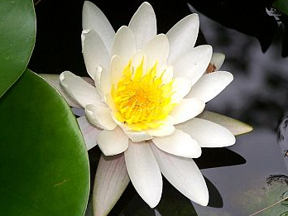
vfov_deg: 6.1
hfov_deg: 8.1
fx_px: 2022
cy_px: 118
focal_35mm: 243
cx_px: 137
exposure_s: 1/125
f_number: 3.2
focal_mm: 28
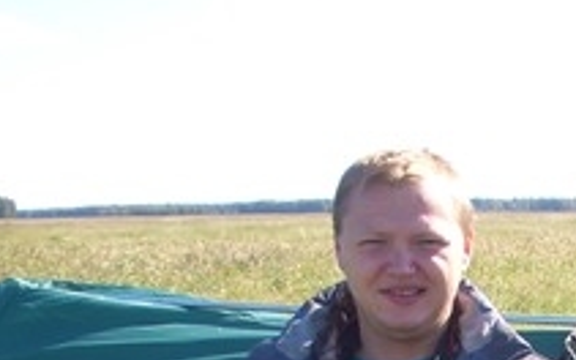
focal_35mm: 123
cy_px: 672
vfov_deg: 10.0
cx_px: 622
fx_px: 1931
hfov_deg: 16.5
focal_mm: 5.8
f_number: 4.3
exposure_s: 1/160
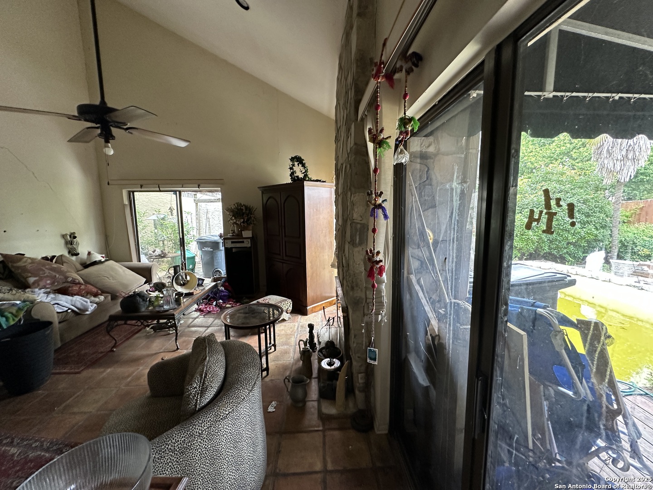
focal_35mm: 14
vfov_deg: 85.7
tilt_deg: -7.4
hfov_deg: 102.1
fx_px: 264
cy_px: 245
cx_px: 326
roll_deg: +0.2
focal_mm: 2.22
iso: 320
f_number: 2.2
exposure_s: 1/93
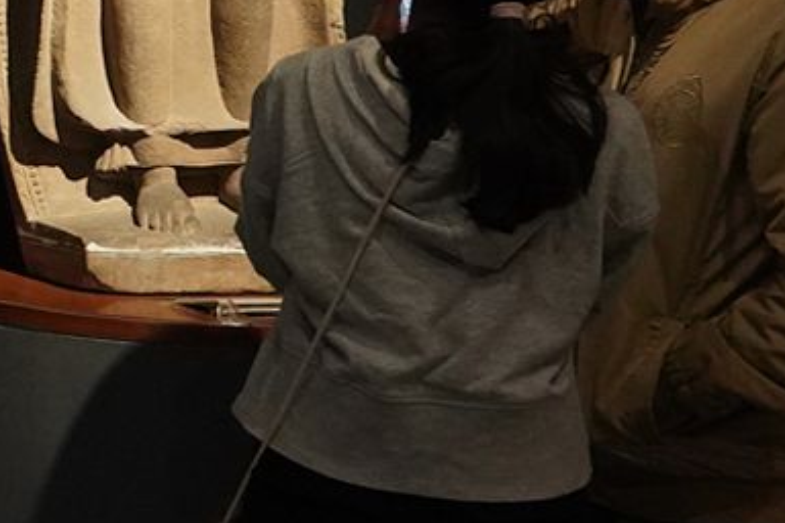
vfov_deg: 10.9
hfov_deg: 12.5
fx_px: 2725
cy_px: 10
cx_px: -1139
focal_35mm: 125
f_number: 4
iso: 3200
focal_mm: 24
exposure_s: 1/80
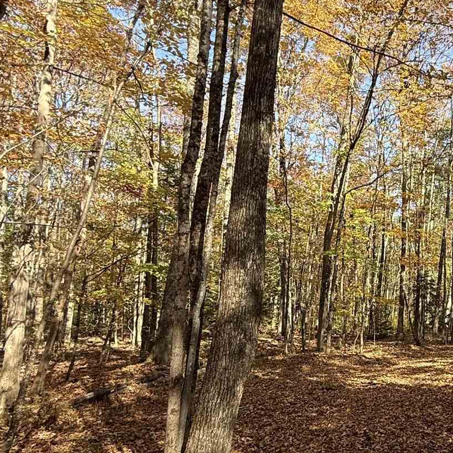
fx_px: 518
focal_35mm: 35
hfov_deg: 40.3
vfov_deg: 47.0
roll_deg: -0.1
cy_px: 263
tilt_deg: +5.9
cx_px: 471
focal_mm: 2.22
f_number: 2.2
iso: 50
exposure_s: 1/398
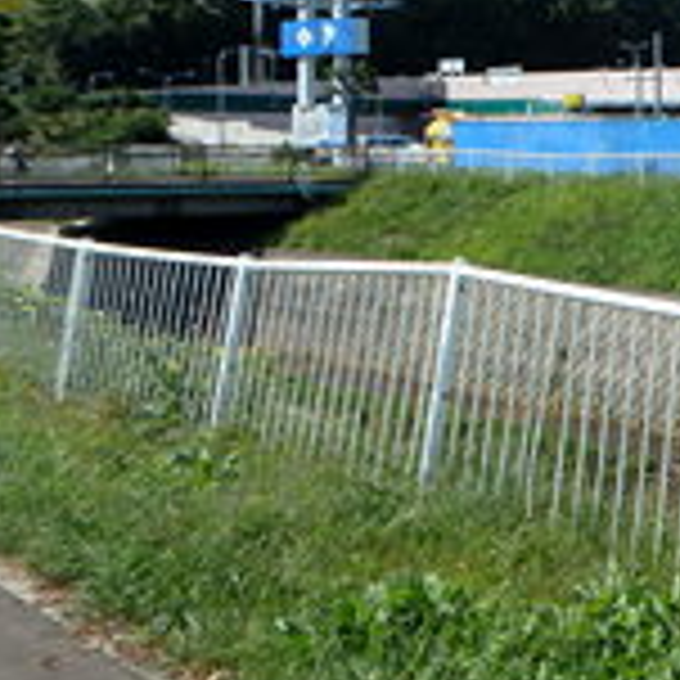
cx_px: 1031
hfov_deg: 23.2
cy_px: 185
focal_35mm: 59
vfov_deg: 28.7
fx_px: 1311
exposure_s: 1/400
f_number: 6
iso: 125
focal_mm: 3.7
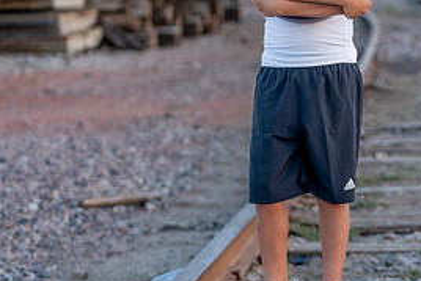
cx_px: 355
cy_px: 51
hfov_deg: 11.0
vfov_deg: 7.4
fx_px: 2176
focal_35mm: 186
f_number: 2.8
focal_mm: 86
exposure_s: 1/320
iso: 320
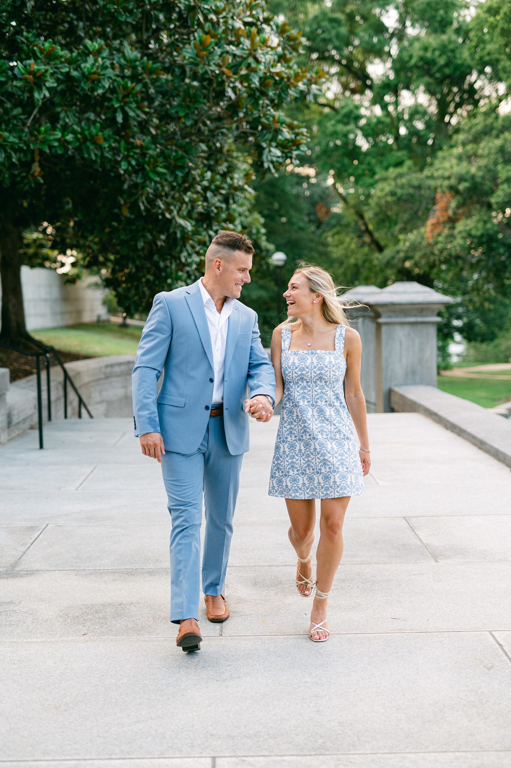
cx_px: 256
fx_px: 1066
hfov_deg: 27.0
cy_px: 384
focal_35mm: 50
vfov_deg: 39.6
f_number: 2
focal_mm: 50
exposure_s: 1/200
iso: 250
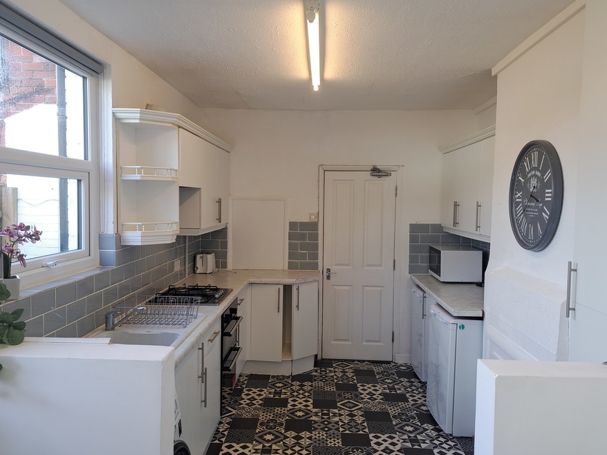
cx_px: 292
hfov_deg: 63.4
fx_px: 491
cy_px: 224
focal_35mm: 28
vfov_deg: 49.7
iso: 50
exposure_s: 1/100
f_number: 1.8
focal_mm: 5.23
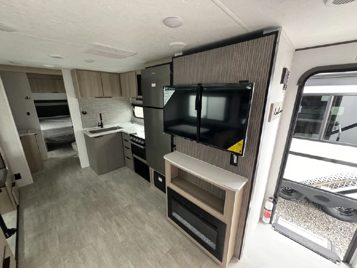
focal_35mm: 14
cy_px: 134
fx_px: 144
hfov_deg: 102.1
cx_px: 178
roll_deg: -1.2
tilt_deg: -14.8
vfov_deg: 85.7
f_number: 2.2
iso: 640
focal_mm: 2.22
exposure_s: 1/60
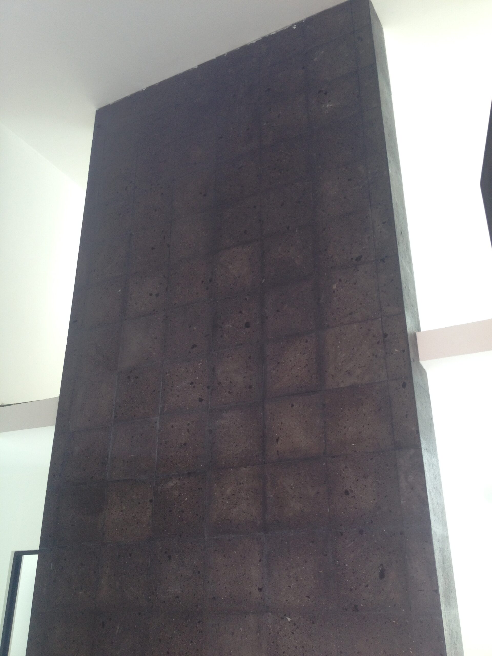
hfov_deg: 40.7
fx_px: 663
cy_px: 328
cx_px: 246
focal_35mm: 35
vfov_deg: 52.6
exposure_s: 1/60
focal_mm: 4.28
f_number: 2.4
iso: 50
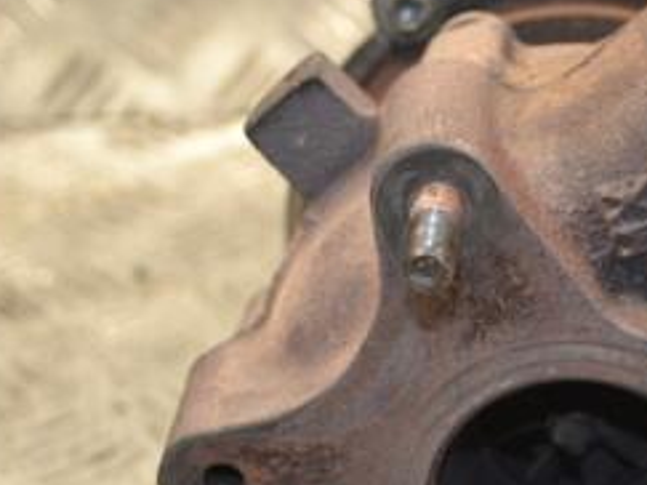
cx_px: 634
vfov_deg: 13.0
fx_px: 2130
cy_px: 320
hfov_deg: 16.9
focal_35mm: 114
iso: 500
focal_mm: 32
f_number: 4.8
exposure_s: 1/60
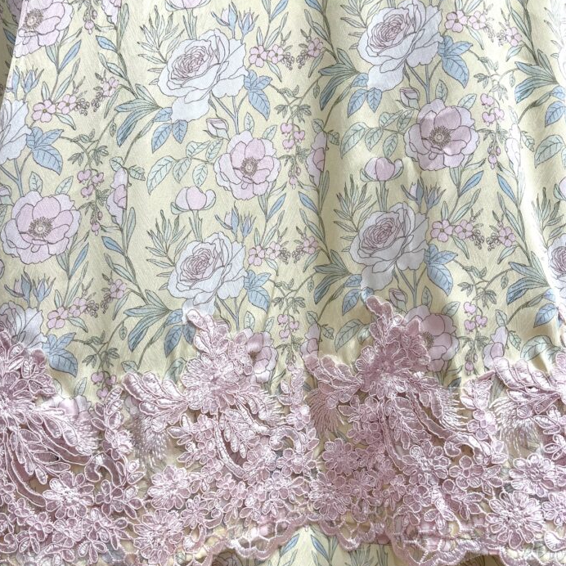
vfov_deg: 47.1
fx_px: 629
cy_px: 407
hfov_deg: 48.4
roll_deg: -1.7
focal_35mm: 34
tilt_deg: -3.4
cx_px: 278
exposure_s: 1/100
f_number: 1.5
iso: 80
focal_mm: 5.7
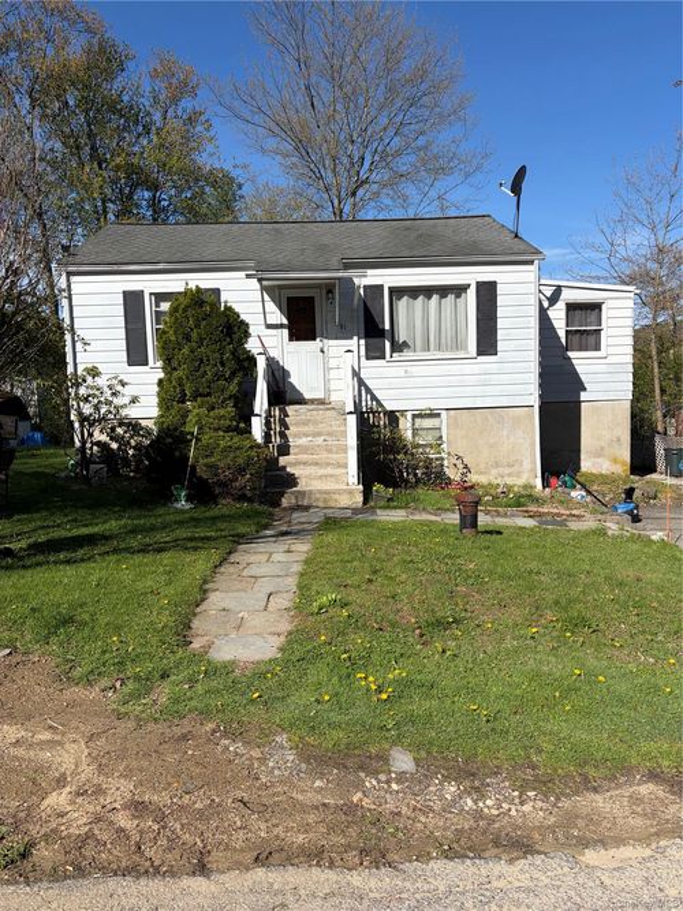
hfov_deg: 53.0
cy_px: 456
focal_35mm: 26
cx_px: 342
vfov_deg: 67.3
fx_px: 684
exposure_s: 1/5814
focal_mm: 5.96
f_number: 1.6
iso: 64
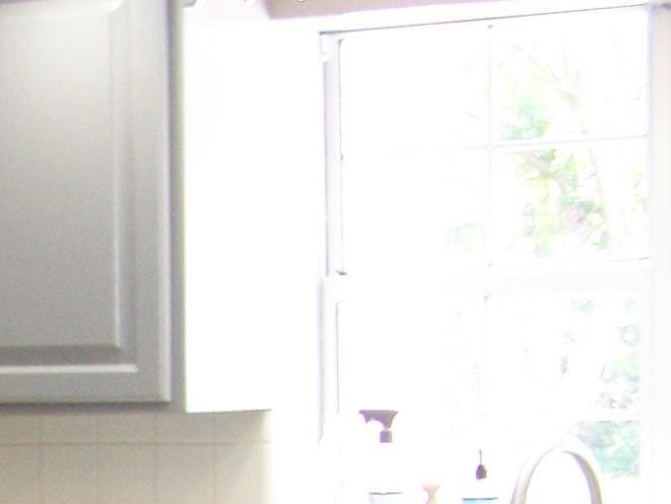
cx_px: -446
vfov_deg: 9.2
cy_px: 716
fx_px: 3065
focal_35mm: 158
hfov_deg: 11.7
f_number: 2.8
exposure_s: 1/60
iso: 160
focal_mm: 6.3
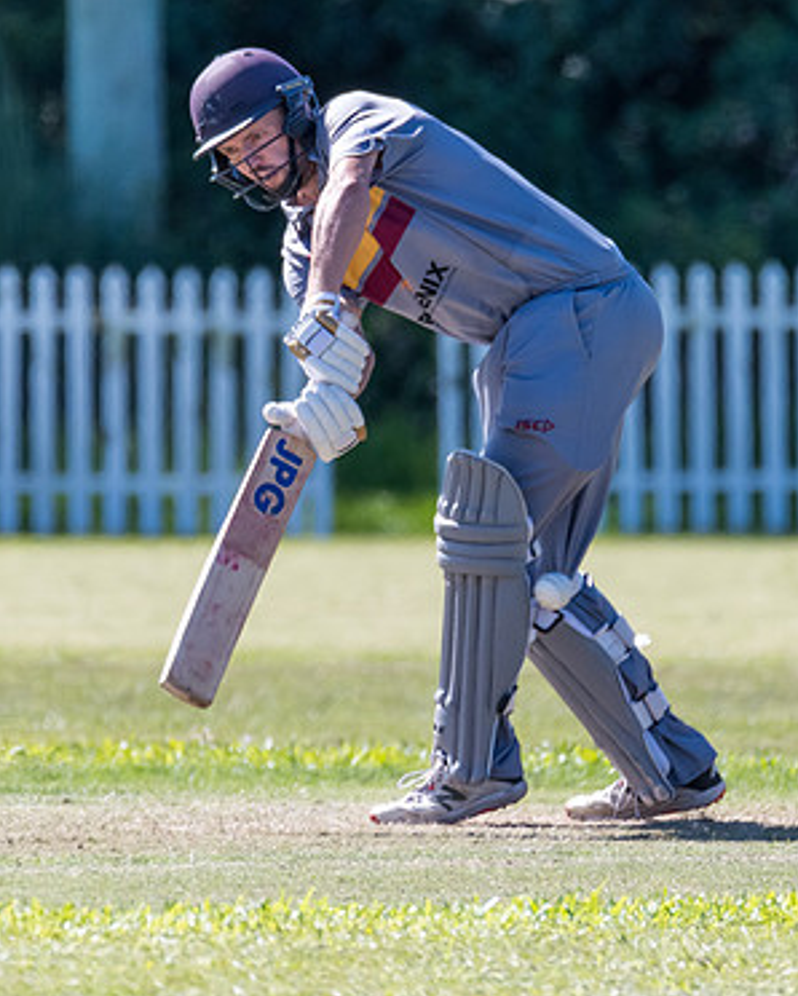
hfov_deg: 1.2
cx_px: 517
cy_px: 336
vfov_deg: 1.5
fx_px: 39114
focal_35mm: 1326
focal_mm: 600
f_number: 6.3
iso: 1100
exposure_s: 1/2000
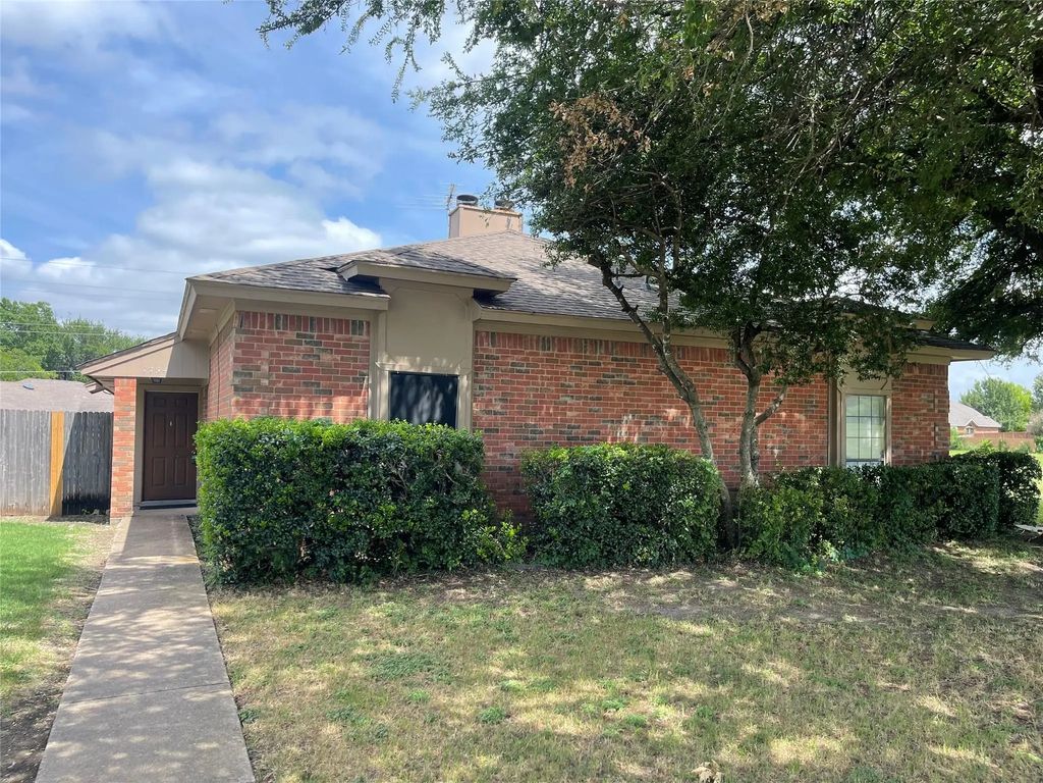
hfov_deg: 69.4
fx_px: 753
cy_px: 392
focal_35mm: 25
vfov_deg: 54.9
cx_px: 522
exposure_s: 1/1279
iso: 32
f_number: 1.6
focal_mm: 5.1
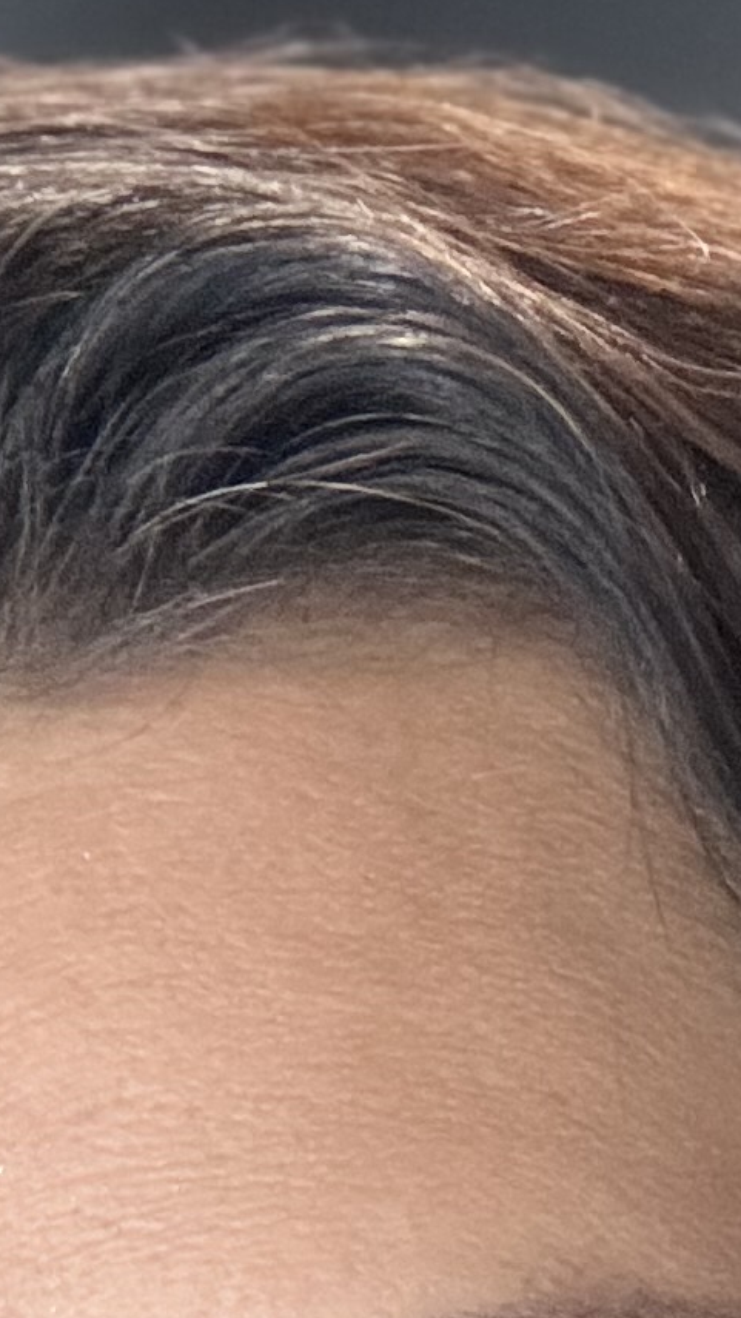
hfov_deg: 10.2
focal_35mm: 118
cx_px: 114
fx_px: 4121
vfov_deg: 16.3
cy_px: 2064
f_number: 1.9
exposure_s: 1/40
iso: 200
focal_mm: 2.69
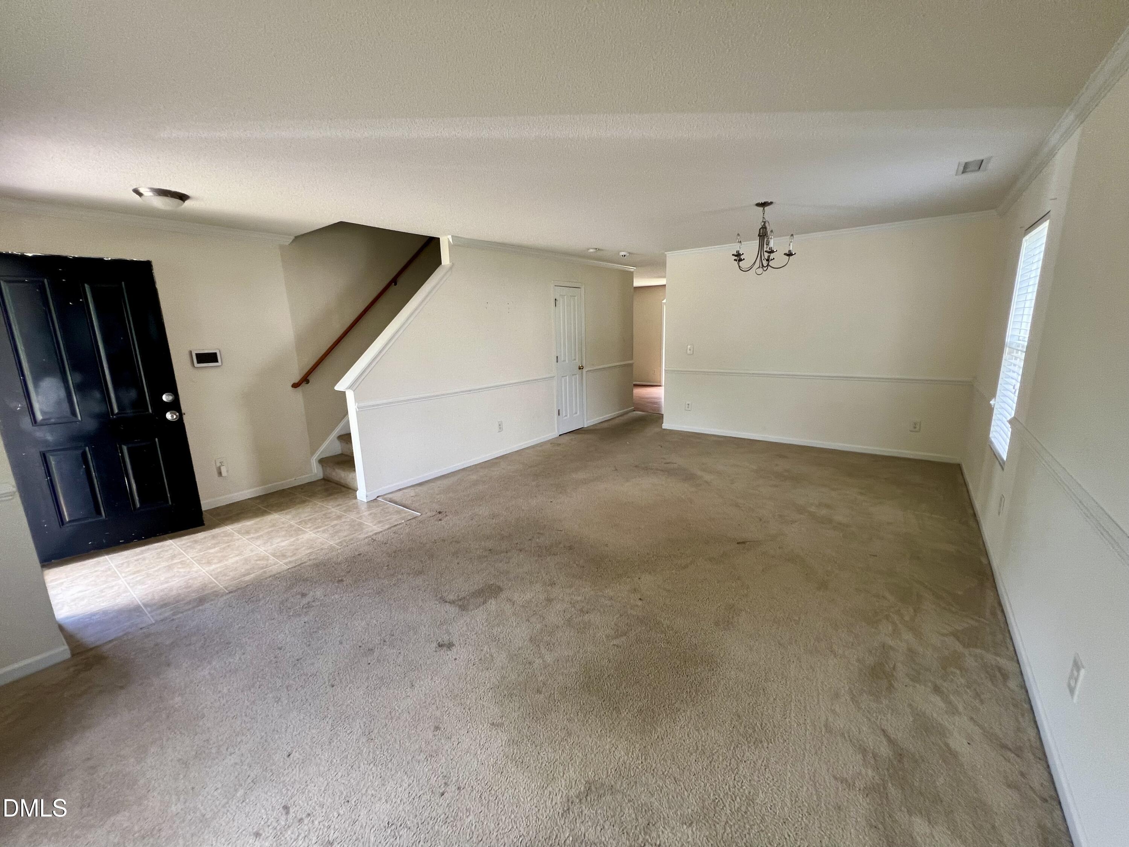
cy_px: 424
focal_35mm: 13
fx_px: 424
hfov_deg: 106.2
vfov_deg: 89.9
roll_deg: +2.4
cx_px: 564
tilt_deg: -12.5
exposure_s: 1/99
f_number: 1.8
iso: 64
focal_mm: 1.57
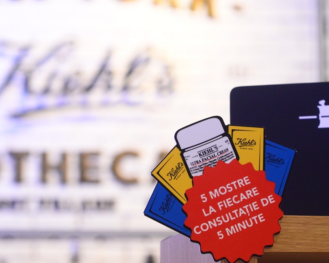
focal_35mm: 120
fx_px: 1168
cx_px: 154
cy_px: 132
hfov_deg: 16.0
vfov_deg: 12.8
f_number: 5
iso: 3200
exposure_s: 1/400
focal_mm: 70
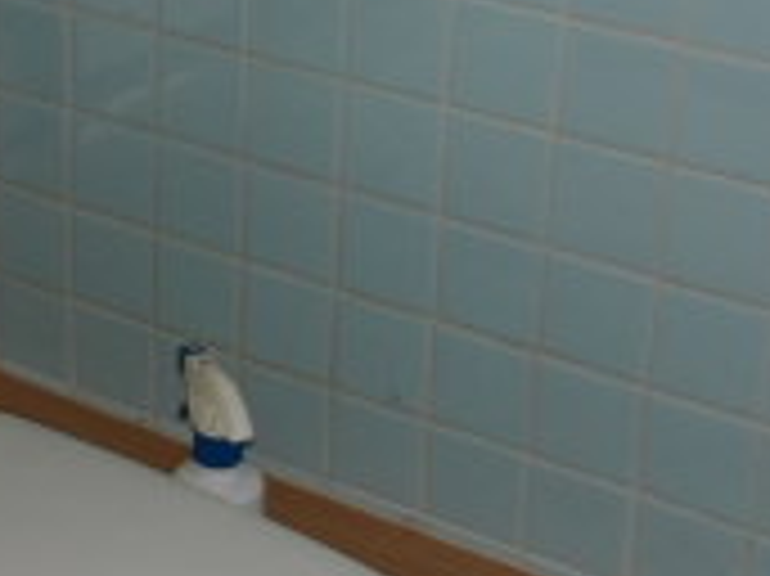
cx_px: 77
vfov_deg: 14.6
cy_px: 252
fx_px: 2245
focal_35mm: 101
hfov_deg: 19.1
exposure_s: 1/60
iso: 200
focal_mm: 4.9
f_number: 3
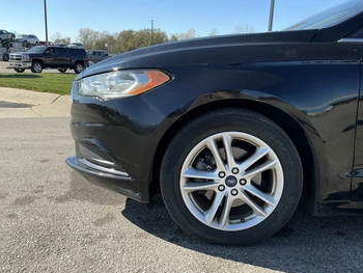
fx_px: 336
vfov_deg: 44.2
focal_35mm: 32
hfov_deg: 56.7
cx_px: 198
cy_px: 136
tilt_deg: -10.4
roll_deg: -2.0
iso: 25
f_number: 1.8
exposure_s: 1/898
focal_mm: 3
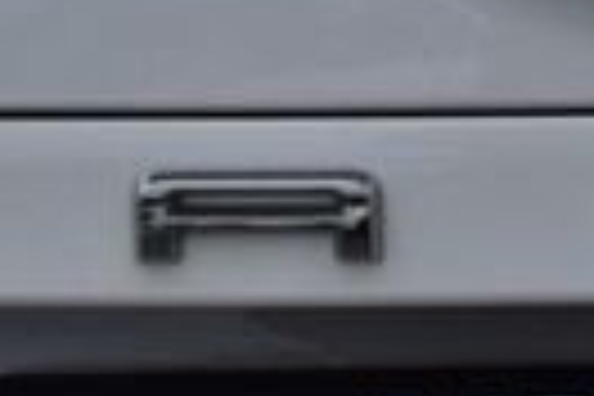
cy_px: -252
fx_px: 5402
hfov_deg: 6.2
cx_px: 855
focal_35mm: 327
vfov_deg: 4.2
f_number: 11
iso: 220
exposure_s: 1/500
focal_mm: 45
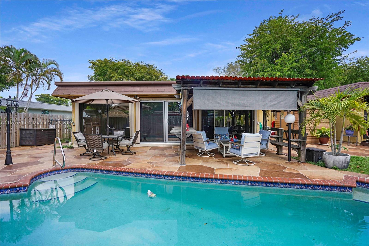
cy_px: 123
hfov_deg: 96.7
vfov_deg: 73.7
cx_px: 184
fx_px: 164
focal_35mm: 16
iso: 100
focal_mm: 16
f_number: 8
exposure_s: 1/125
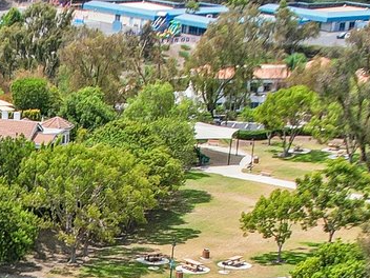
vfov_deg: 11.5
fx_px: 1315
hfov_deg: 15.2
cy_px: 423
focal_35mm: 123
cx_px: -126
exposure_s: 1/2500
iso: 130
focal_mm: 8.4
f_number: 2.8
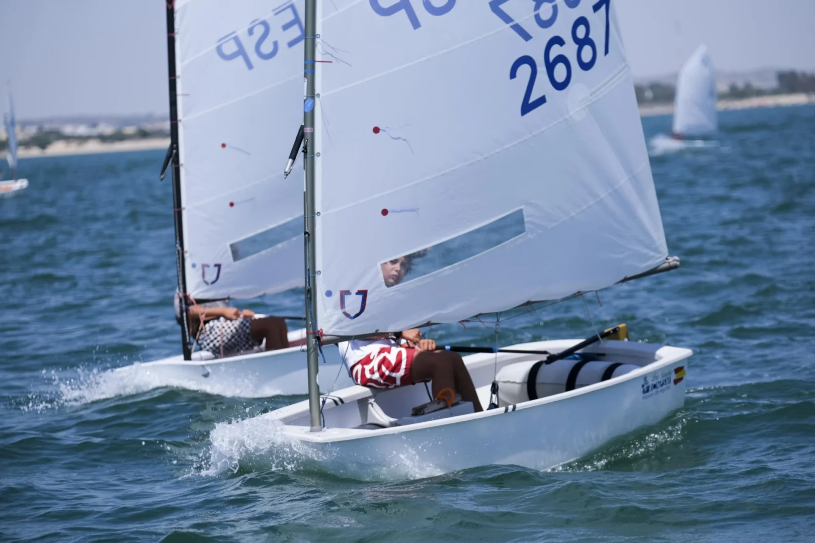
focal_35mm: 147
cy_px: 272
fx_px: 3328
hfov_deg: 14.0
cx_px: 408
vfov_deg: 9.3
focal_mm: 98.2
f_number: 3.2
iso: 160
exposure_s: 1/3200
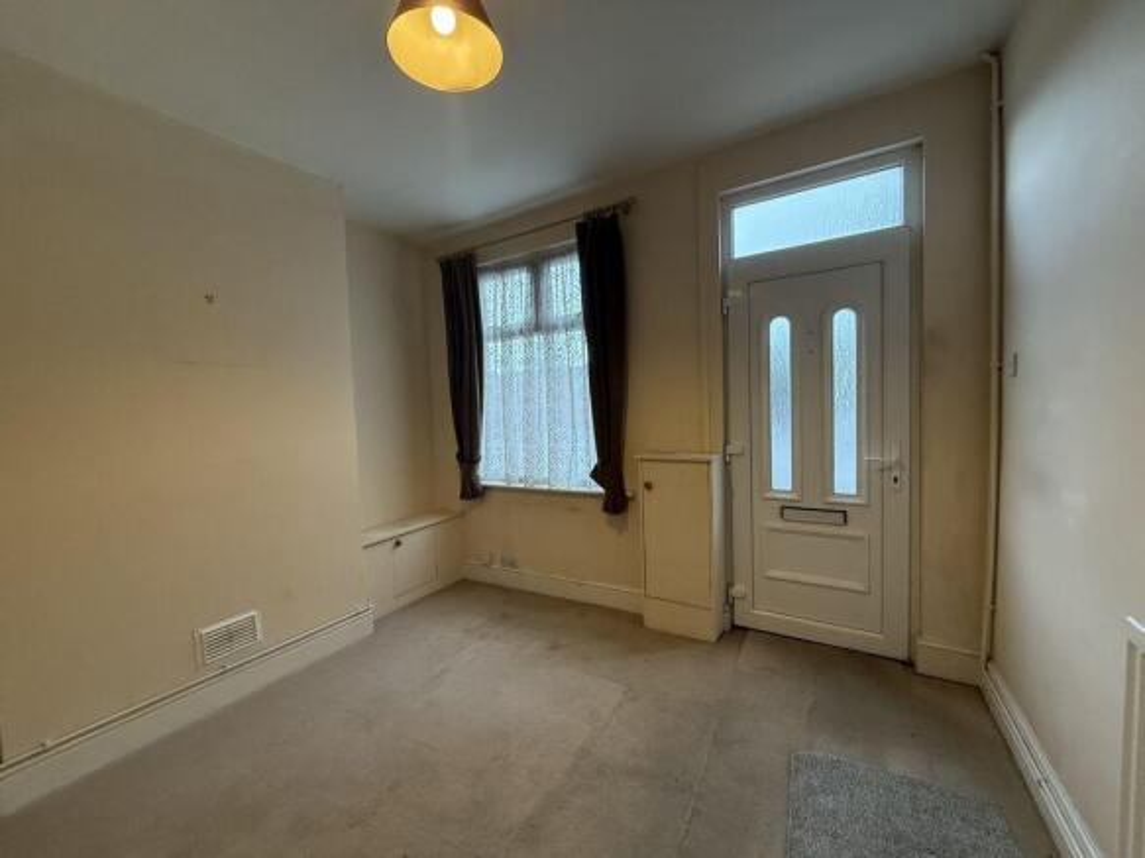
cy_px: 429
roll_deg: +2.7
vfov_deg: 85.7
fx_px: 463
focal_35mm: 14
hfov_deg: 102.1
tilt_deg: -3.0
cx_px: 572
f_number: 2.2
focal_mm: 2.22
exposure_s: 1/99
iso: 250
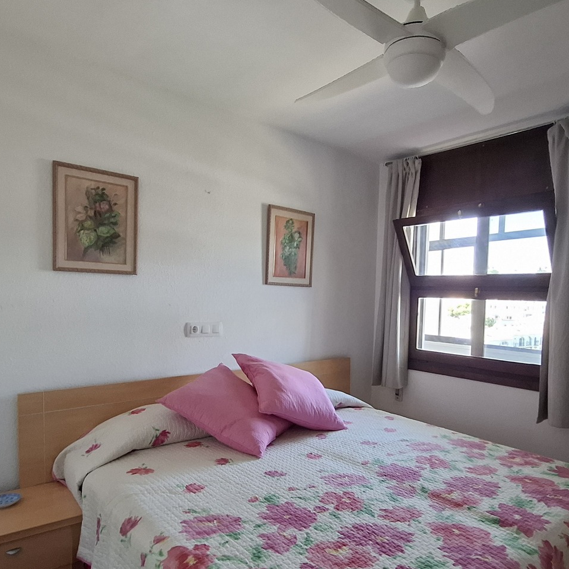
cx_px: 304
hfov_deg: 67.2
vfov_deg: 66.9
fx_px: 428
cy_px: 326
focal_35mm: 23
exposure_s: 1/33
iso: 160
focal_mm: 1.74
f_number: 2.2
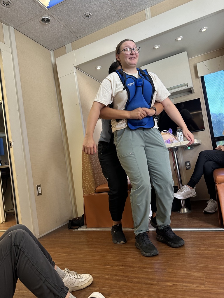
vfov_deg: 71.6
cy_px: 149
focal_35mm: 24
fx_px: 207
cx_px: 112
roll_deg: +7.3
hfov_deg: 56.8
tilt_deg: +2.3
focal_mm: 6.86
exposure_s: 1/120
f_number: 1.78
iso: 200
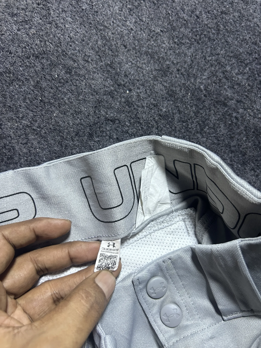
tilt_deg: -64.6
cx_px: 130
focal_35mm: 26
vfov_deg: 67.3
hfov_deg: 53.1
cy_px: 174
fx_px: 261
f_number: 1.5
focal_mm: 5.7
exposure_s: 1/50
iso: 250
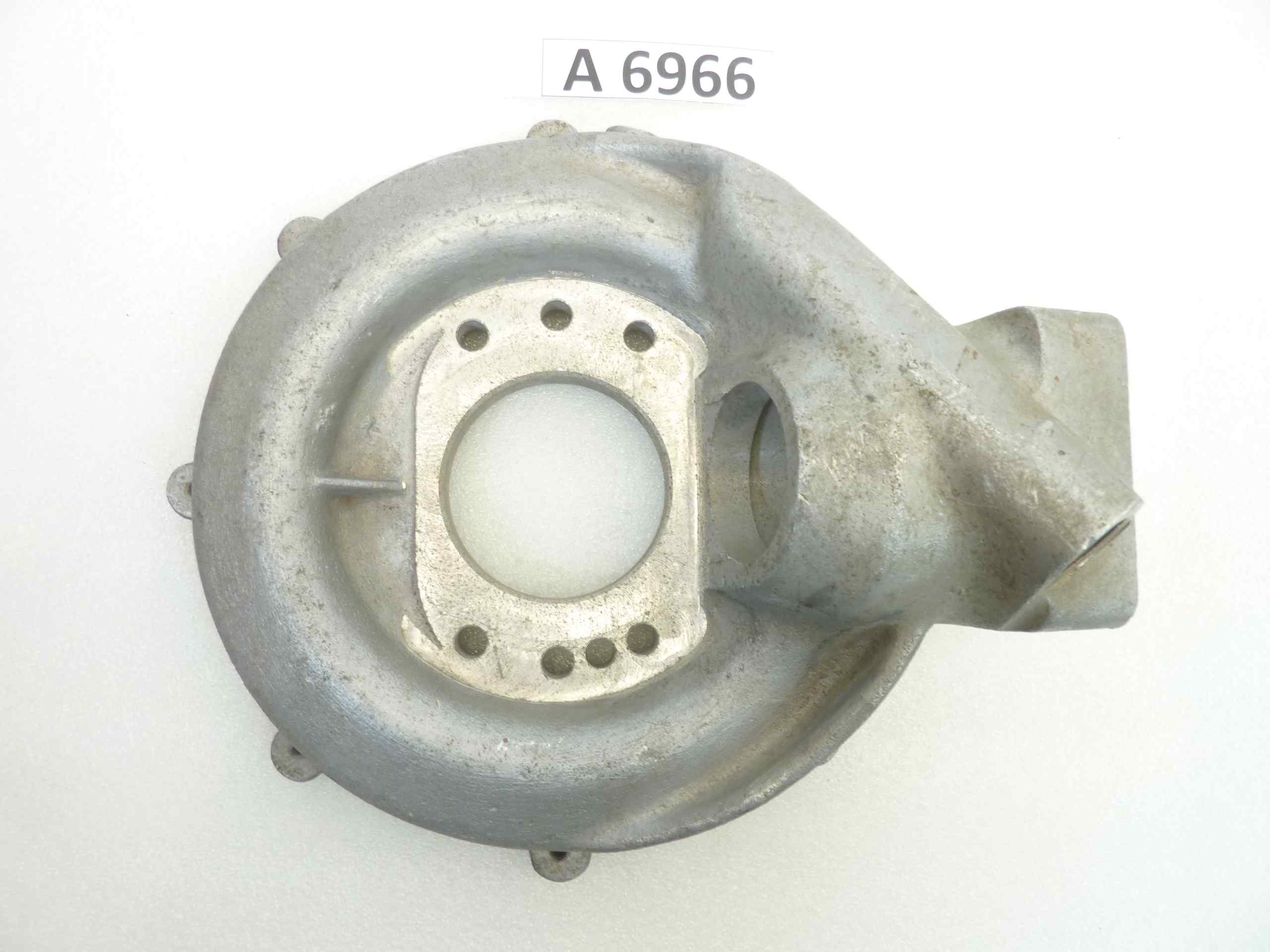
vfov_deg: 54.9
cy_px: 476
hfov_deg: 69.4
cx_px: 635
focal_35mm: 25
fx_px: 917
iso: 80
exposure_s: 1/13
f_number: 3.3
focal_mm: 4.1
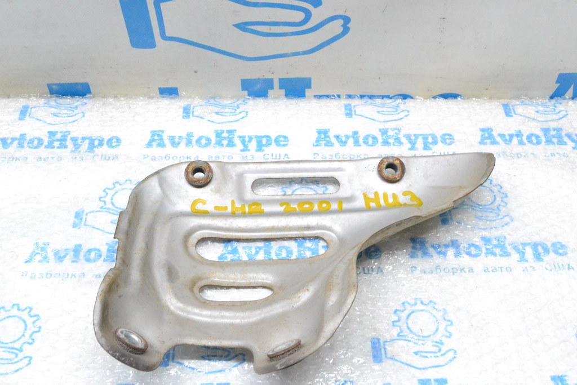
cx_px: 288
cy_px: 192
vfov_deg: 29.9
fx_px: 721
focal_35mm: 45
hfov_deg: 43.6
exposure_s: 1/100
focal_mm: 30
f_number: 11
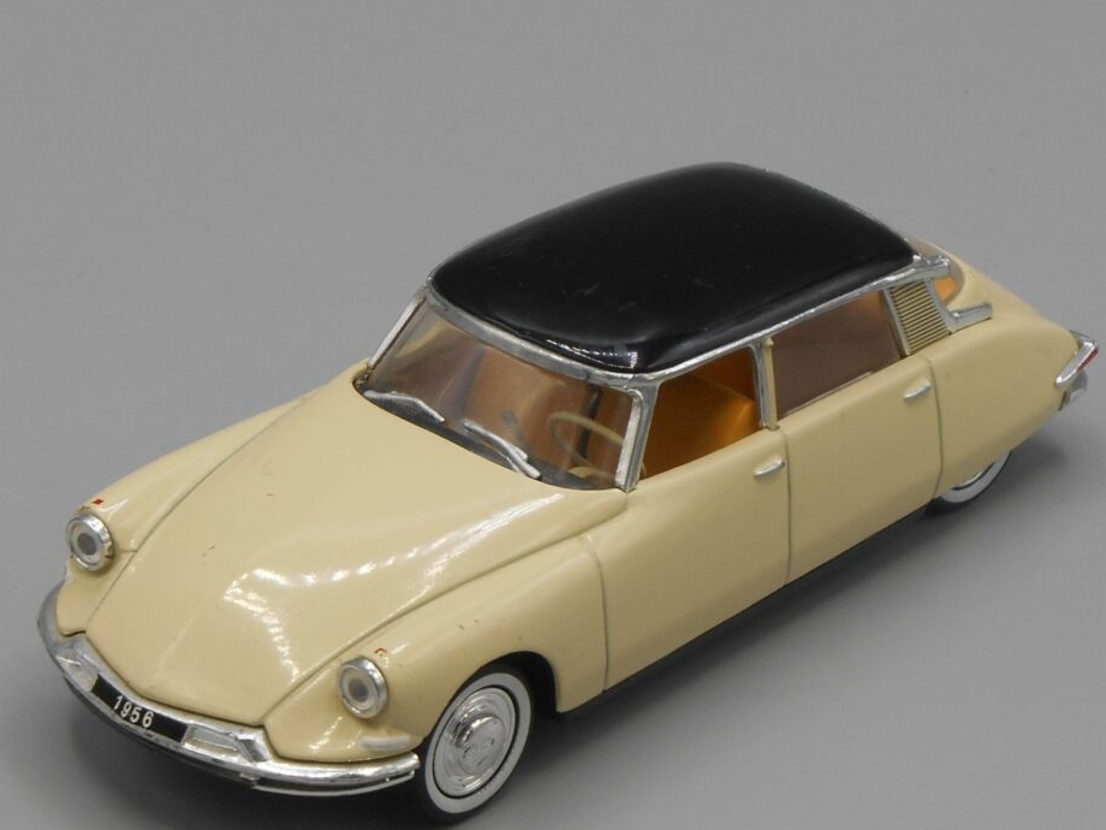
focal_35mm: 89
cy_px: 455
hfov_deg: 22.0
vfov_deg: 16.6
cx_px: 570
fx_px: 2844
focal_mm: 14.3
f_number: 4.7
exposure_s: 1/125
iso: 80
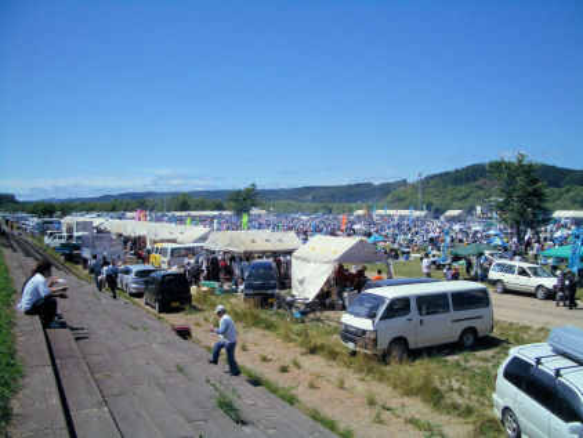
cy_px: 219
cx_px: 292
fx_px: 590
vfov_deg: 40.7
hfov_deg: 52.6
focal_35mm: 35
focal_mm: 5.8
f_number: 4.3
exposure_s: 1/1600
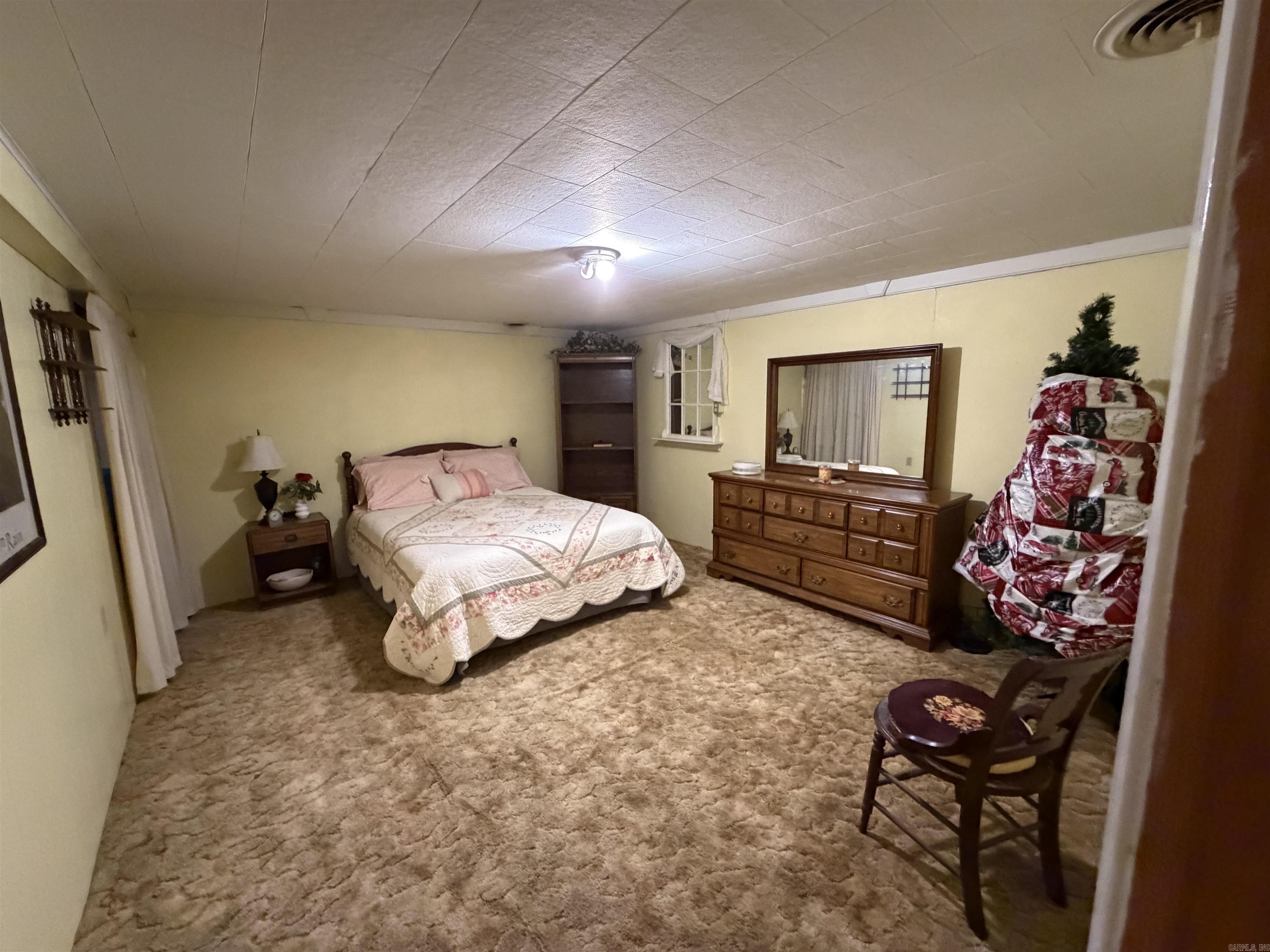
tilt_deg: -6.5
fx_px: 514
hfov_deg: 102.1
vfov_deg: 85.7
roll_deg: +2.4
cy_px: 476
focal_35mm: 14
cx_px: 635
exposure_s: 1/60
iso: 1250
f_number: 2.2
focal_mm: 2.22
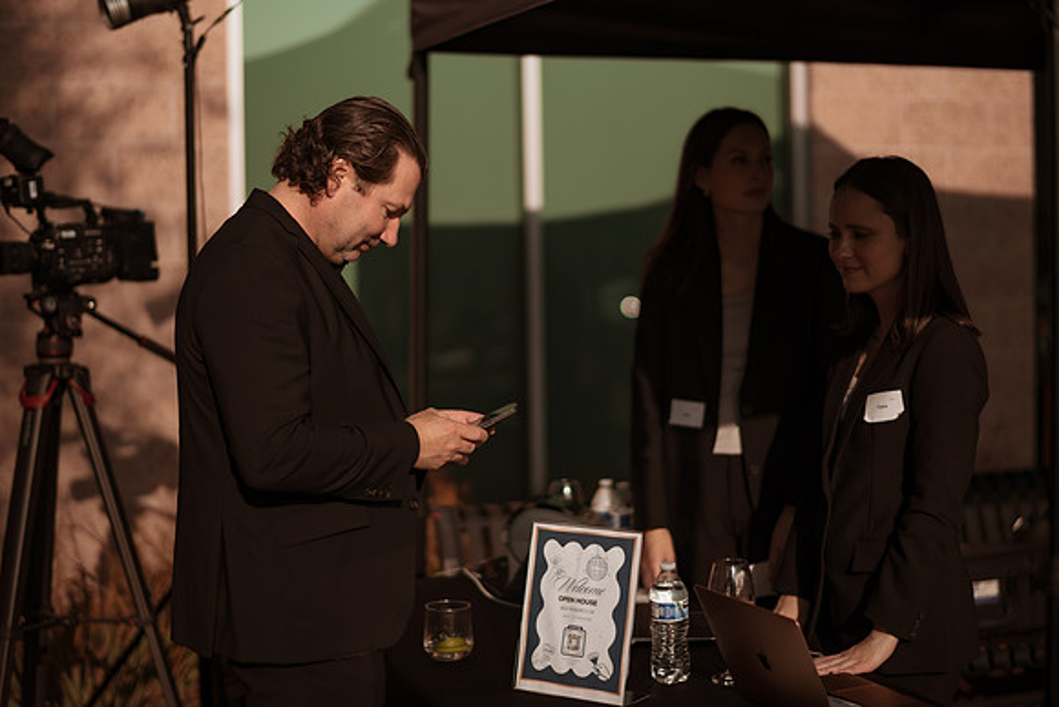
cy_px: 354
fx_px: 1706
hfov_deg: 34.5
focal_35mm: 58
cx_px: 530
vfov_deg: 23.4
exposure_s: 1/8000
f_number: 1.4
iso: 64
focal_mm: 58
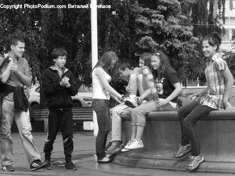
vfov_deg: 8.5
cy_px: 88
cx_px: 118
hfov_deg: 11.3
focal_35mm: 175
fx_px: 1188
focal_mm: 29.1
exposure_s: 1/125
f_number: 8
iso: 100
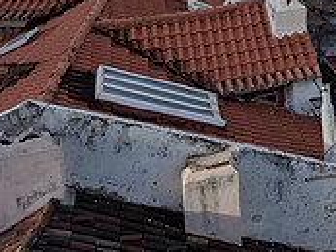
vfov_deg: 15.7
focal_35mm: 87
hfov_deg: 20.1
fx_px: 845
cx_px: 470
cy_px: -117
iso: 50
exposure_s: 1/1258
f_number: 2
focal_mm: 4.67
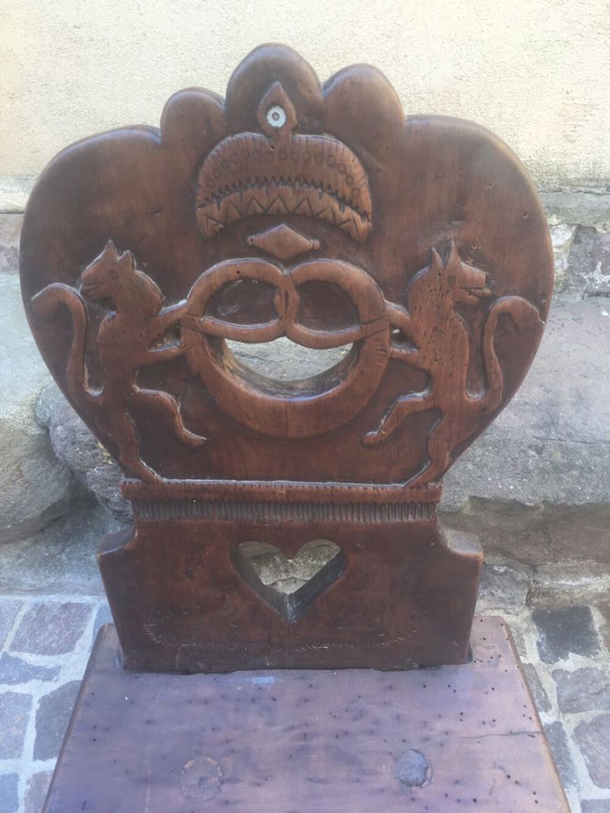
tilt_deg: -35.0
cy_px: 406
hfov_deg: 48.2
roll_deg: -1.7
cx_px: 305
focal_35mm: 29
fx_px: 681
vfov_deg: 61.7
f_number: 2.2
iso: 25
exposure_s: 1/50
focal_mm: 4.15
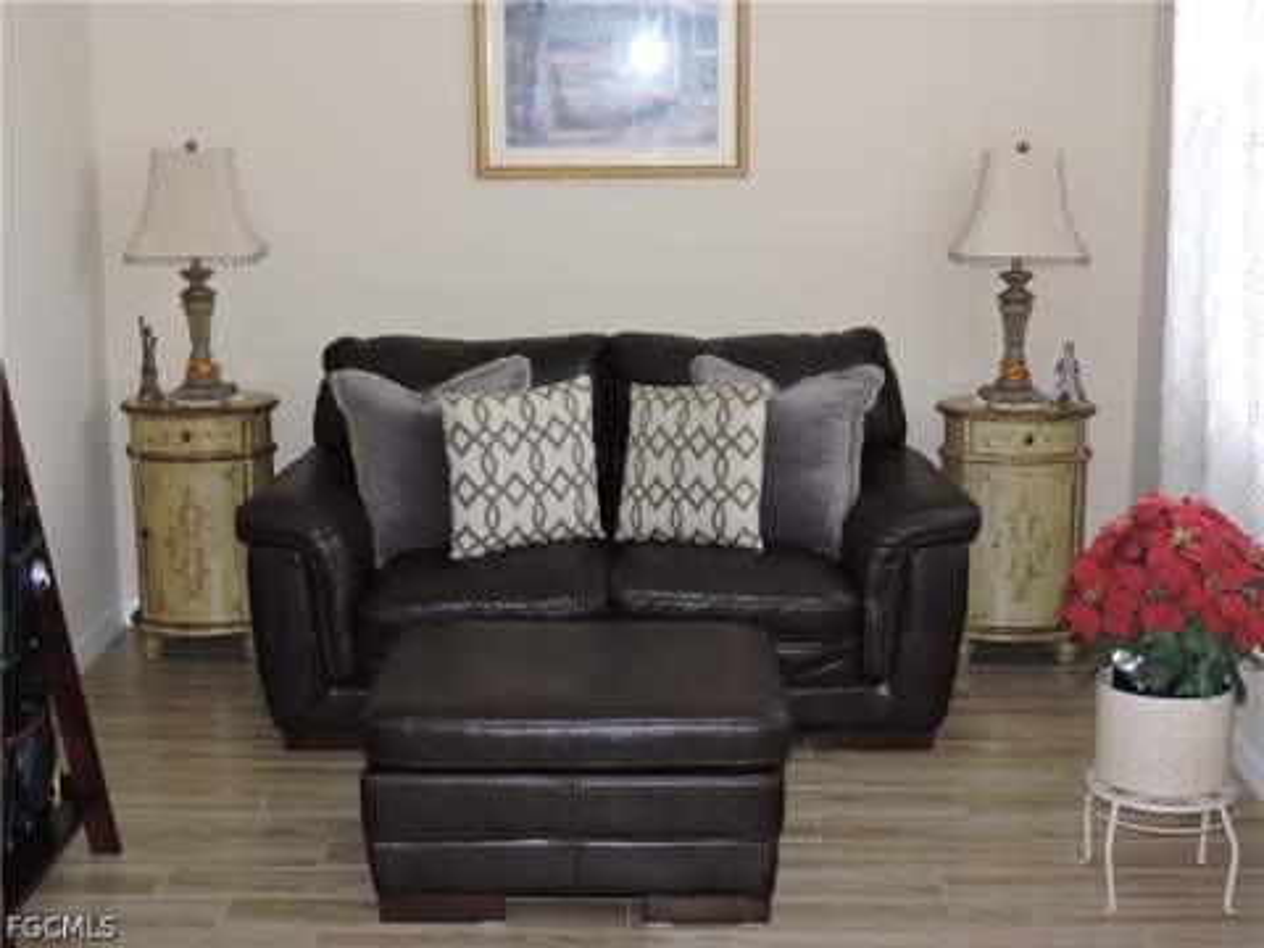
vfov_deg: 29.1
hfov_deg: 38.2
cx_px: 632
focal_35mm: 50
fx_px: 1826
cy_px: 474
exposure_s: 1/30
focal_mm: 8.9
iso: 220
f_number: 3.6
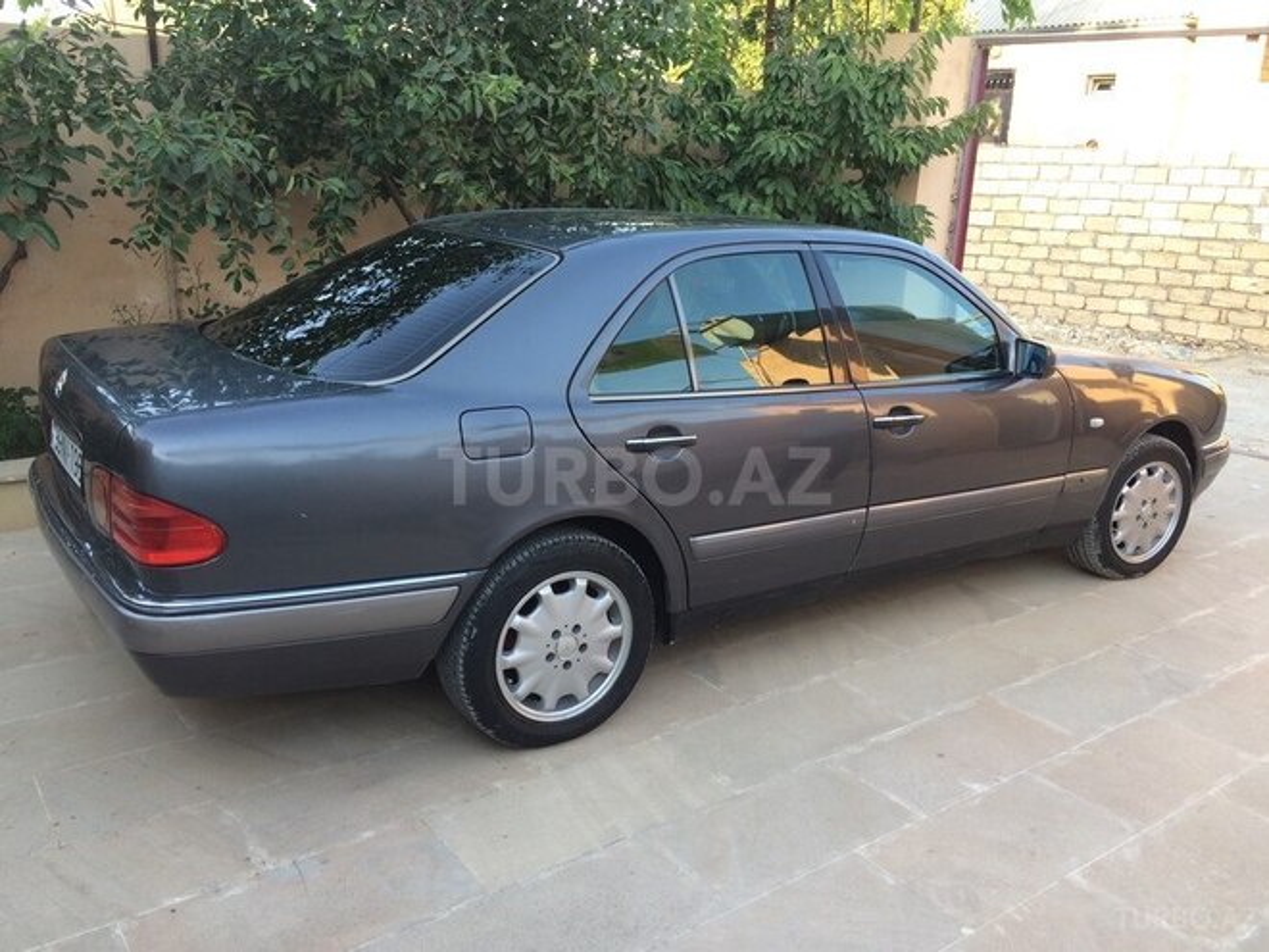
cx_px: 634
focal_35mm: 29
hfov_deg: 61.7
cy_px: 476
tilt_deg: -16.5
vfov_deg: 48.2
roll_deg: -1.7
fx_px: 1063
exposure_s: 1/107
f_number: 2.2
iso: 32
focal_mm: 4.15
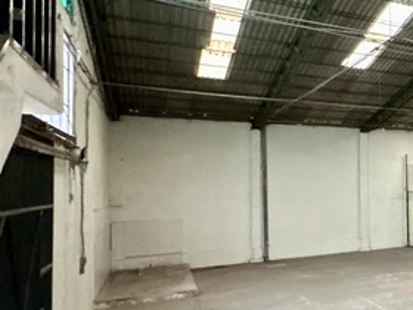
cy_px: 170
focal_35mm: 40
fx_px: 477
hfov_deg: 35.9
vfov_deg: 35.9
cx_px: 502
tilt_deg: +1.9
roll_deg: +1.4
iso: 1000
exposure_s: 1/60
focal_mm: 2.22
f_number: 2.2
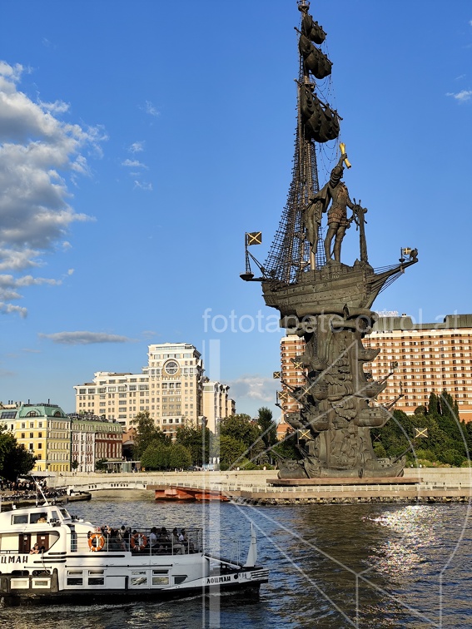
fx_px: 836
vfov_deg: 41.2
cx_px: 236
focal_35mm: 46
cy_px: 314
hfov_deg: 31.5
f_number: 1.65
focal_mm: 6.19
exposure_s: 1/823
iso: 50
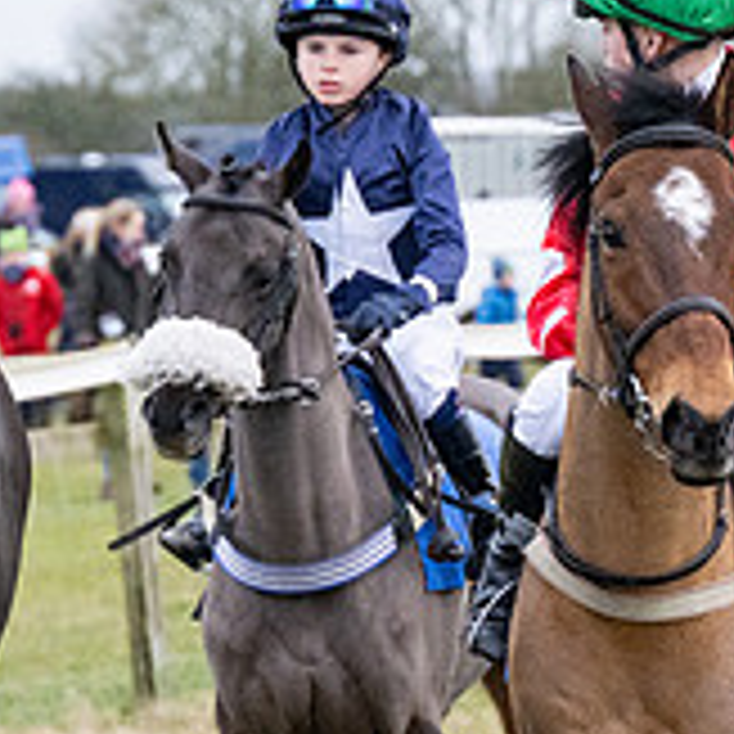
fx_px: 8300
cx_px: 305
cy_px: 405
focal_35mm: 346
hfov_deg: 5.1
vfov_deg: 5.1
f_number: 5
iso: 2000
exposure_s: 1/3200
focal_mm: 98
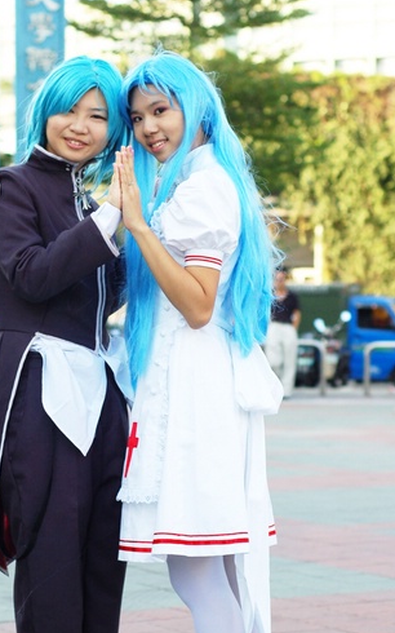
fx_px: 1879
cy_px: 389
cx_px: 119
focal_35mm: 109
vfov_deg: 19.1
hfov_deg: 12.0
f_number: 3.2
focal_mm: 50
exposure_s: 1/400
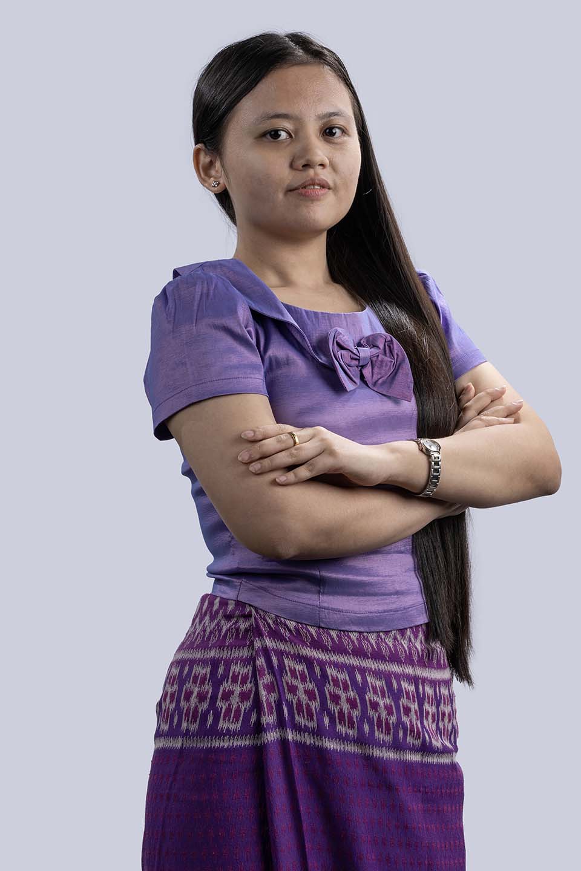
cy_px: 436
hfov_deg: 13.0
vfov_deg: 19.5
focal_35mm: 105
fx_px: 2542
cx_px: 290
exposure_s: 1/200
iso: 80
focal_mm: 105
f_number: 11
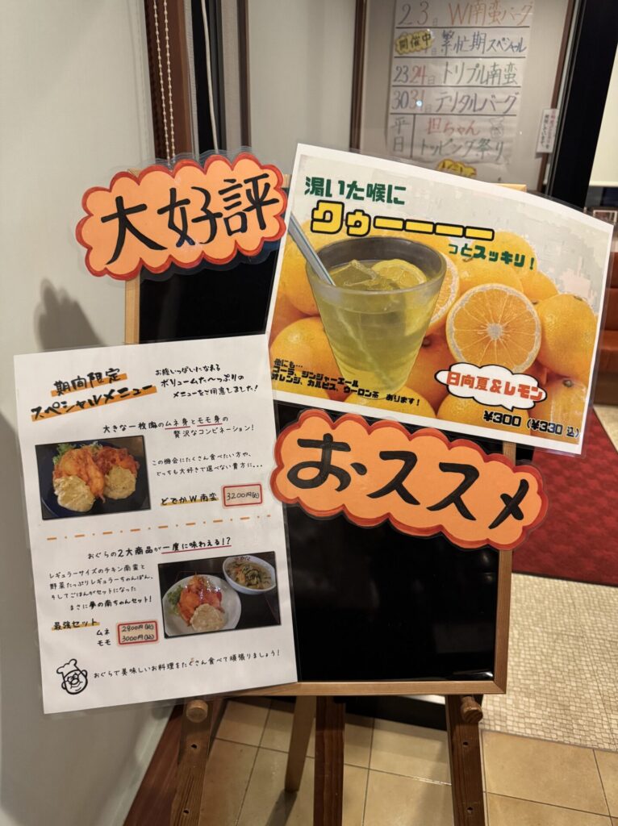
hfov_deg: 56.7
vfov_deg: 71.6
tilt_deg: -25.2
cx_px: 309
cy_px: 413
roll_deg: -1.1
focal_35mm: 24
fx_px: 572
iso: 640
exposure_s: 1/60
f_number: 1.78
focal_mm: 6.76
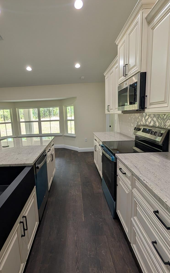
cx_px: 69
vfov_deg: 94.4
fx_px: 126
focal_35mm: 17
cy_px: 136
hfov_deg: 67.4
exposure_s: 1/165
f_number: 1.7
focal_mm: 2.02
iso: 60
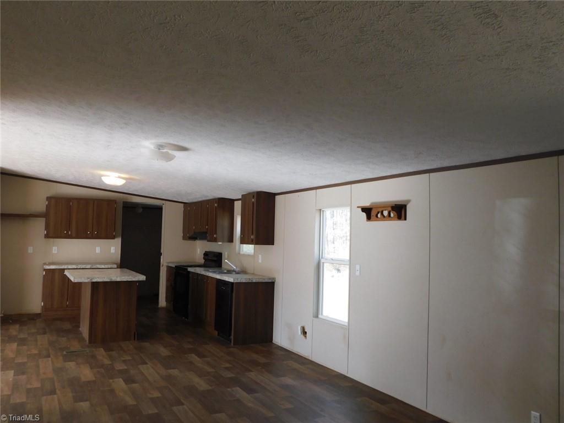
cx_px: 282
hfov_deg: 60.0
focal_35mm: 30
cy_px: 212
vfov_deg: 46.8
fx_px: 489
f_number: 3.2
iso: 125
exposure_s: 1/40
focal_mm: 5.3
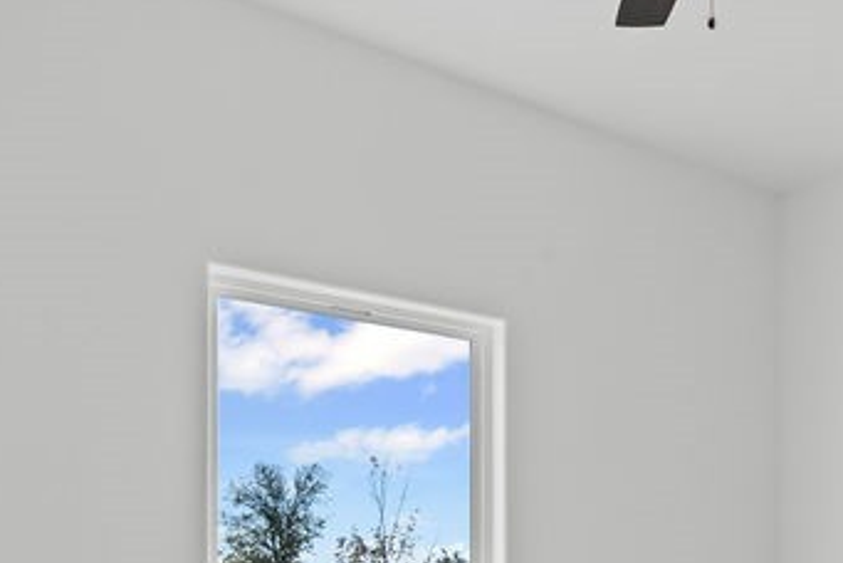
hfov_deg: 40.8
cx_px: 833
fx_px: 984
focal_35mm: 42
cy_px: 636
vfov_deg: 28.7
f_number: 11
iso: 640
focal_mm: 14
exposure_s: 1/15
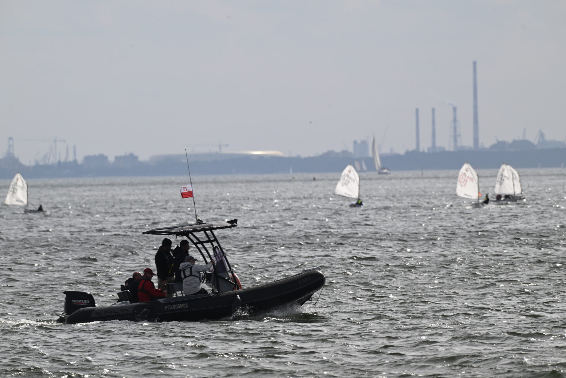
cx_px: 283
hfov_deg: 3.4
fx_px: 9433
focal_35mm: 600
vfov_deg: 2.3
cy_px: 189
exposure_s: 1/640
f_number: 10
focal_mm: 600
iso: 160
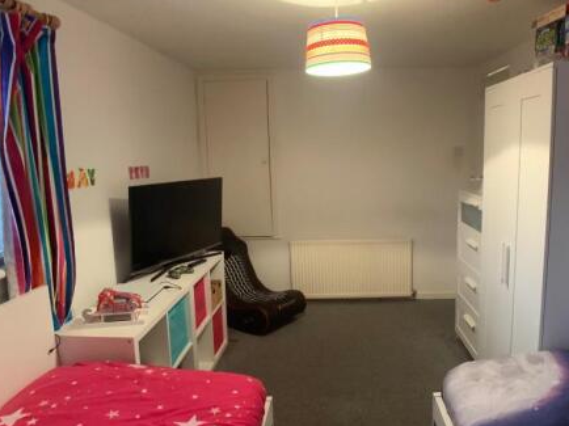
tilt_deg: -9.1
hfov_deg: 47.6
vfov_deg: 36.8
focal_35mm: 39
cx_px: 344
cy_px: 213
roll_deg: +2.2
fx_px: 641
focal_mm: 3
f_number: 1.8
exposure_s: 1/50
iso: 160
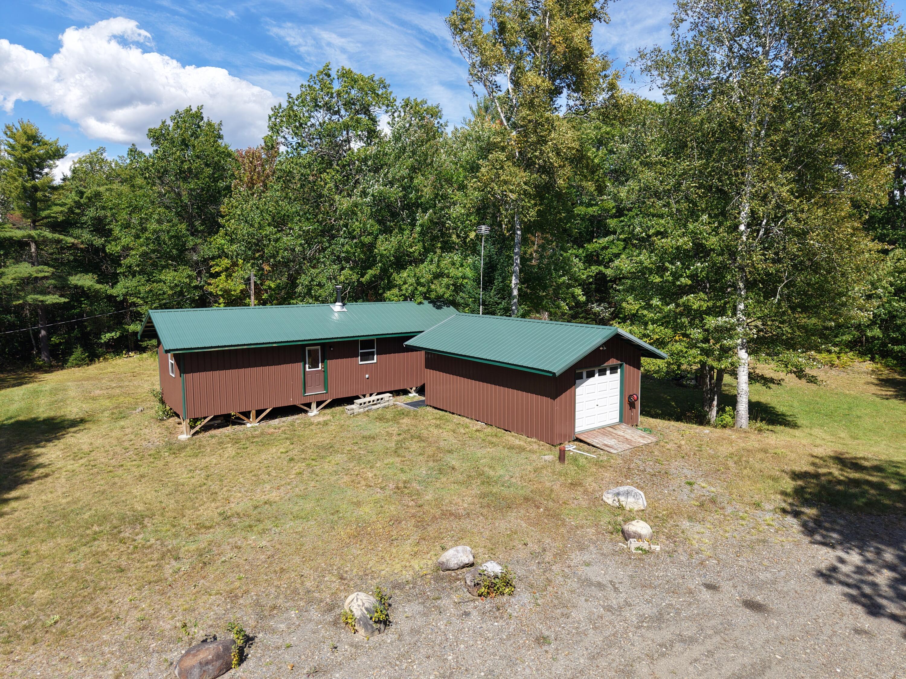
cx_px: 453
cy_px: 340
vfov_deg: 56.8
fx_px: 628
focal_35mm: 24
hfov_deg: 71.6
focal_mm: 8.67
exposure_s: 1/3000
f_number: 1.8
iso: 140
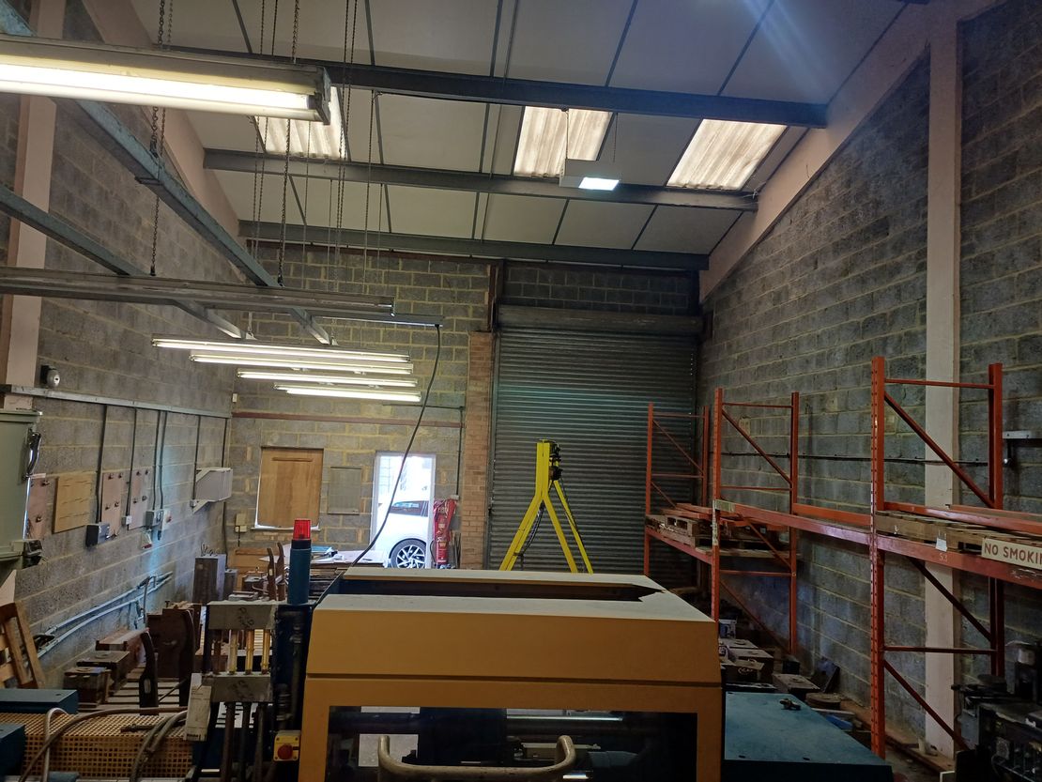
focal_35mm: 25
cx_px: 521
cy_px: 391
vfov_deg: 54.9
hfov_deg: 69.4
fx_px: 753
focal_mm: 4.65
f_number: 1.8
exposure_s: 1/50
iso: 200
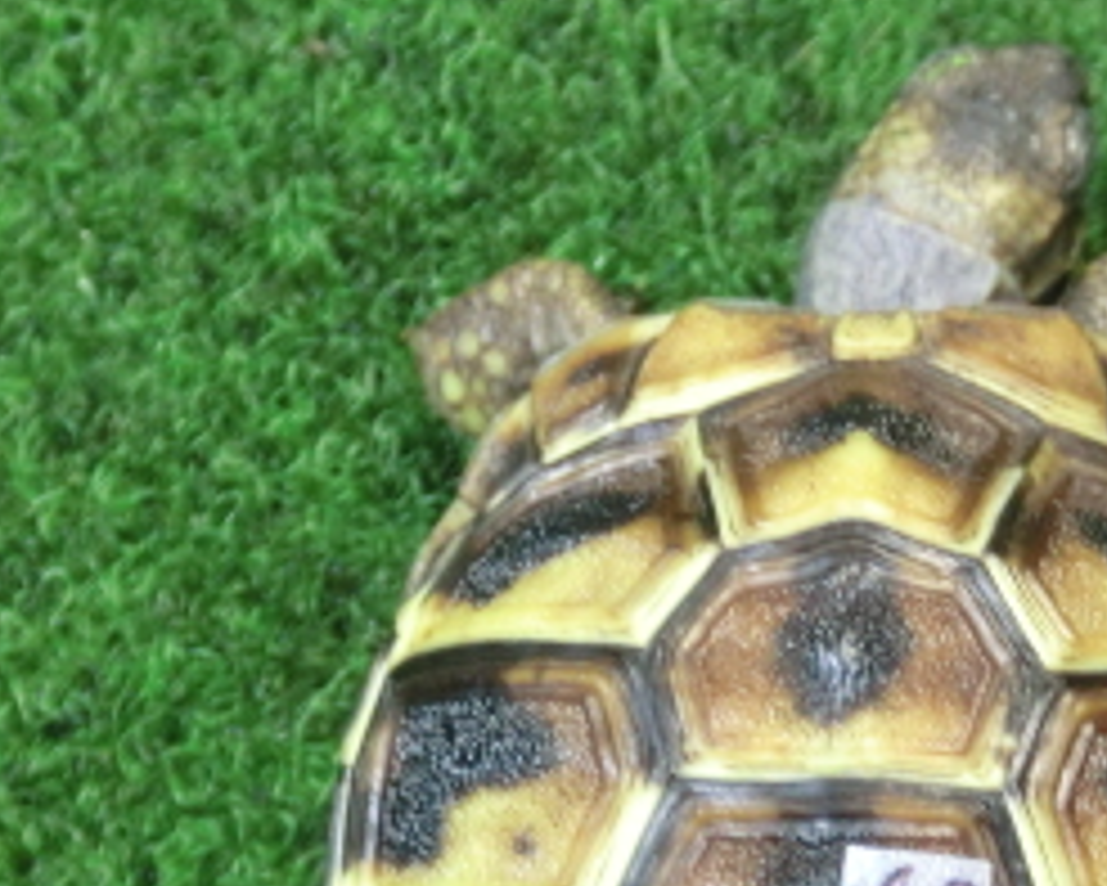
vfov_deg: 20.6
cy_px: 949
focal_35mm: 71
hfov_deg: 26.2
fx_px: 2327
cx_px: 900
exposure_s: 1/60
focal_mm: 5
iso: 500
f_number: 3
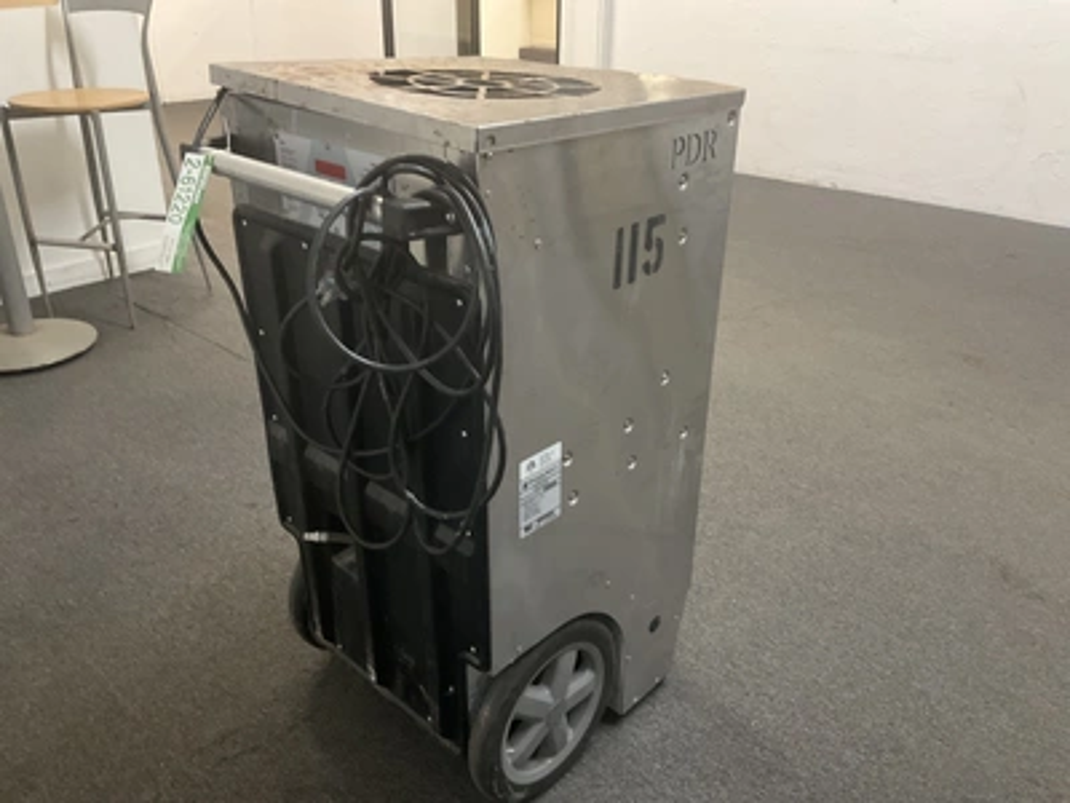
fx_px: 896
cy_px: 402
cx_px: 535
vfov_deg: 48.2
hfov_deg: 61.7
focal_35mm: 29
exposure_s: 1/30
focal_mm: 3
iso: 250
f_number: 1.8
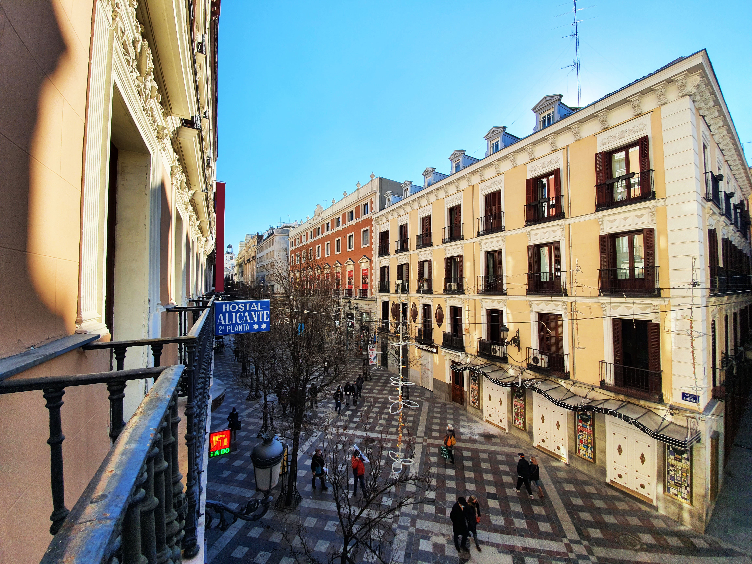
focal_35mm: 13
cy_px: 282
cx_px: 376
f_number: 2.2
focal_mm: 1.8
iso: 50
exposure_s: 1/800
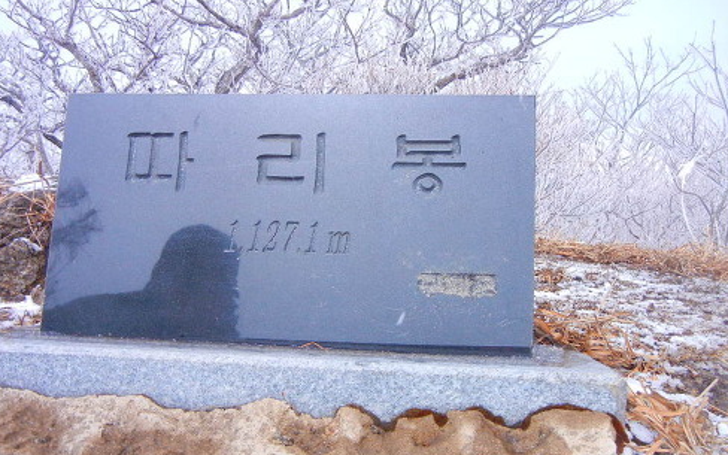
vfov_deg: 33.5
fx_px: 754
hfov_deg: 51.5
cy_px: 259
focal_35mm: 38
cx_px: 363
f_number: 7
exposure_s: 1/255
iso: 160
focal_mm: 5.4
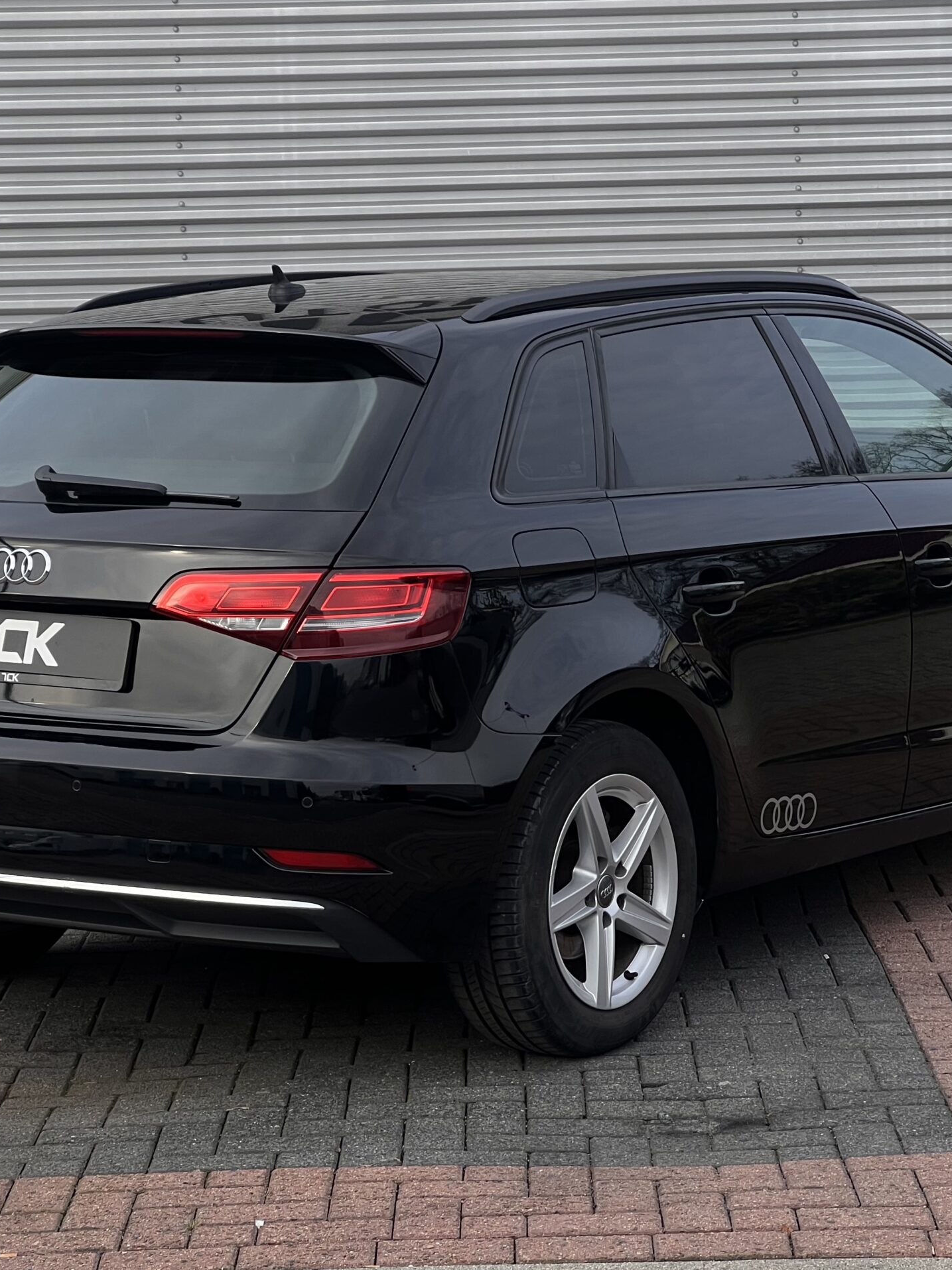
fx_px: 3778
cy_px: 634
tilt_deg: -4.8
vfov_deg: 19.1
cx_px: 521
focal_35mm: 103
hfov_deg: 14.4
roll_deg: +2.3
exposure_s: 1/130
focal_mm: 9
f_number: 2.8
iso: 32
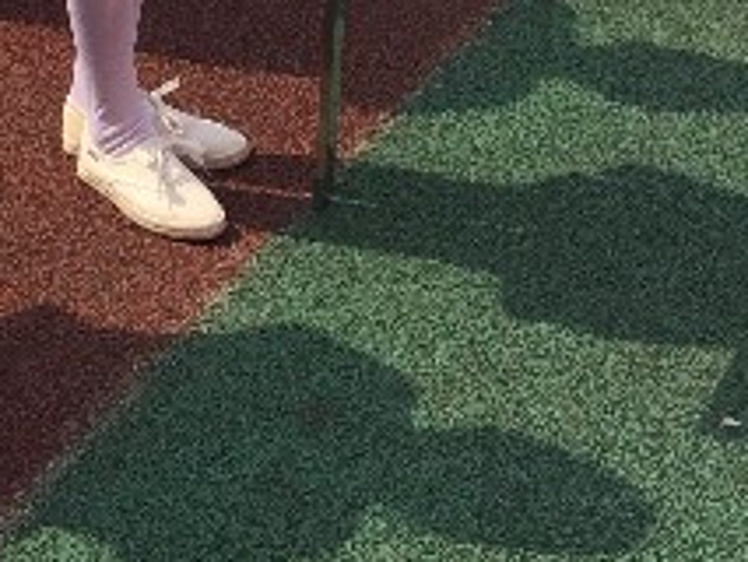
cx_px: 284
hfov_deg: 18.0
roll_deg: -2.8
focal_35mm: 109
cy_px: -485
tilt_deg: -11.9
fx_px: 2357
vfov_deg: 12.3
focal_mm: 4.15
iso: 32
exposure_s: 1/1522
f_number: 2.2
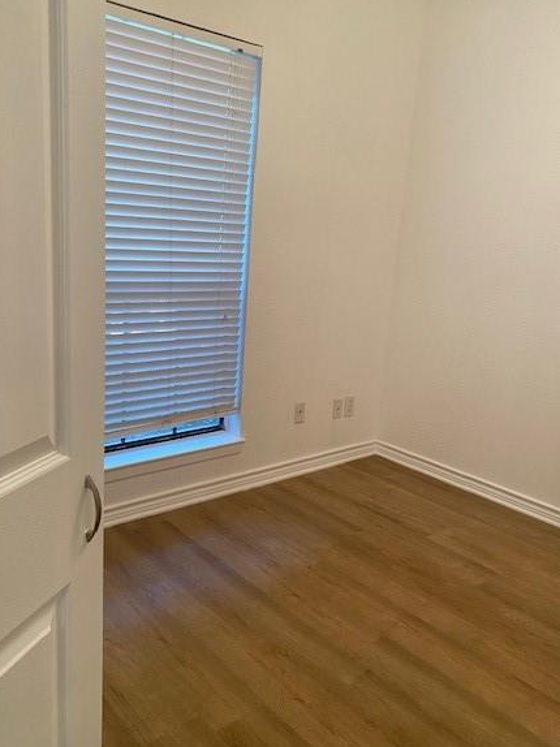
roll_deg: -2.7
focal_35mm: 29
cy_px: 368
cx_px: 255
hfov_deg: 48.1
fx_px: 626
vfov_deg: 61.7
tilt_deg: -13.8
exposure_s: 1/60
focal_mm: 4.25
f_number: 1.8
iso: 125
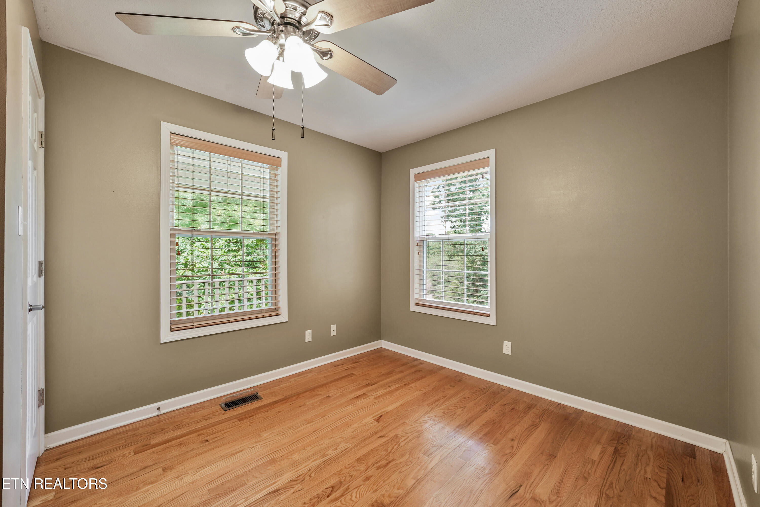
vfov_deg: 81.2
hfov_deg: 104.3
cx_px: 380
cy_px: 254
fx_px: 296
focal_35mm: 14
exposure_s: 1/6
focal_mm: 14
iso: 320
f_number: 9
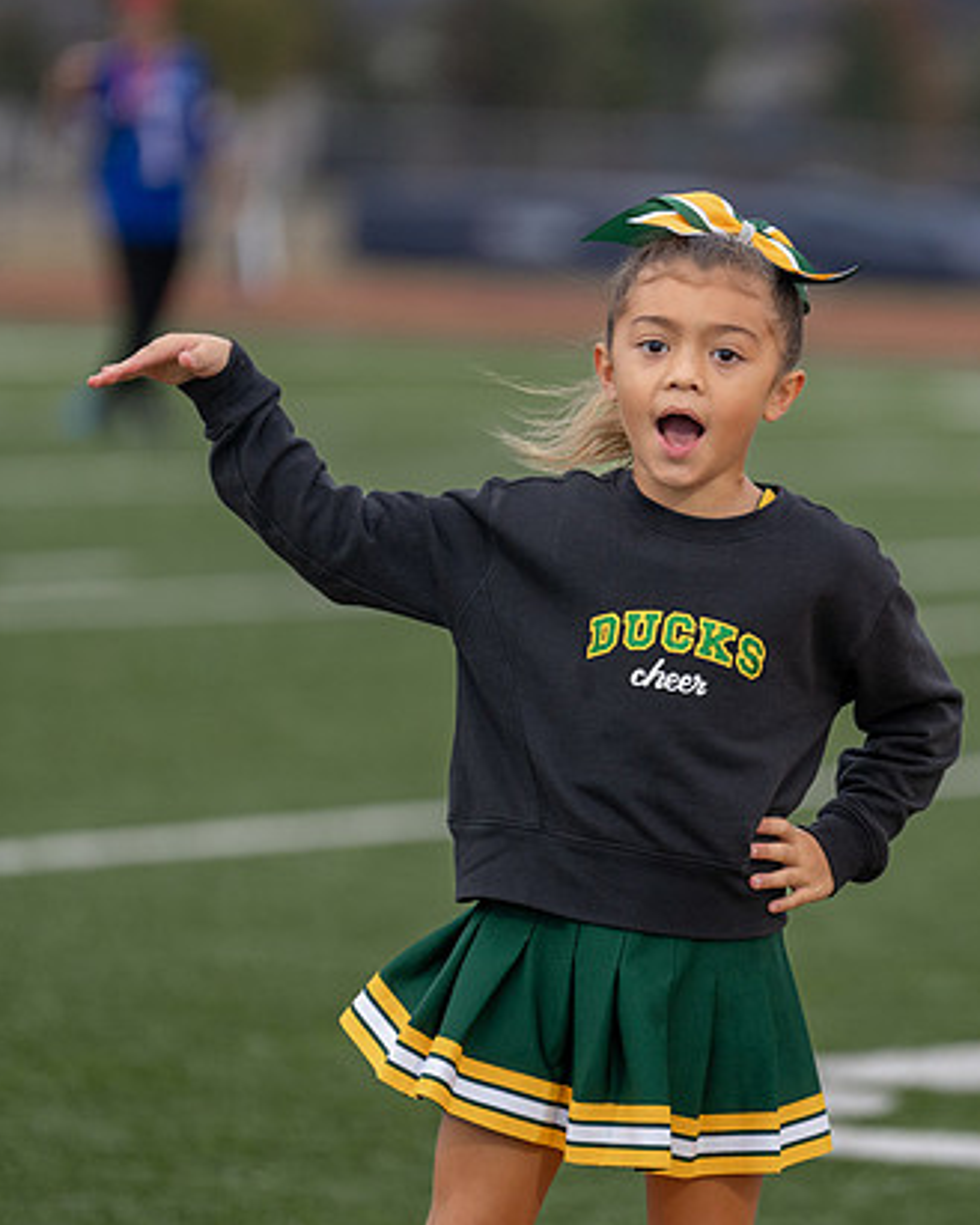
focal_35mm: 271
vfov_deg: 7.1
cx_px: 745
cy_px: 611
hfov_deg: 5.7
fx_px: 9822
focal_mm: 191
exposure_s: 1/800
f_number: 2.8
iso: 500
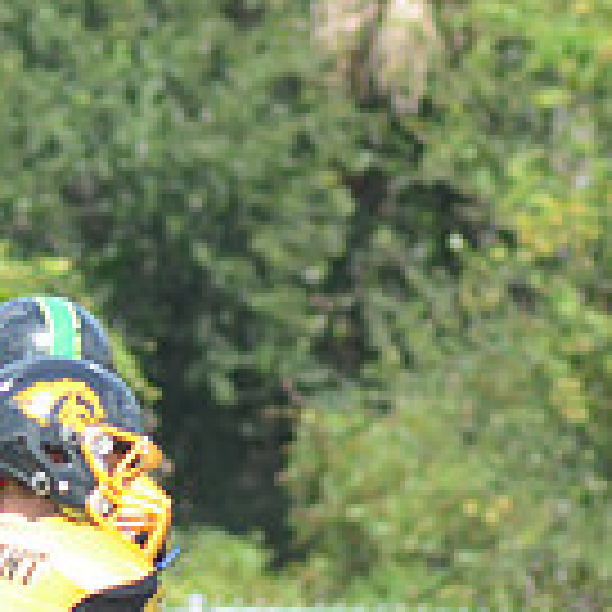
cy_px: 842
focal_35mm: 1087
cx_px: -472
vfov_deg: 1.6
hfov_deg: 1.6
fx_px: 21742
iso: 400
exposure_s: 1/800
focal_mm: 200
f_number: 5.6
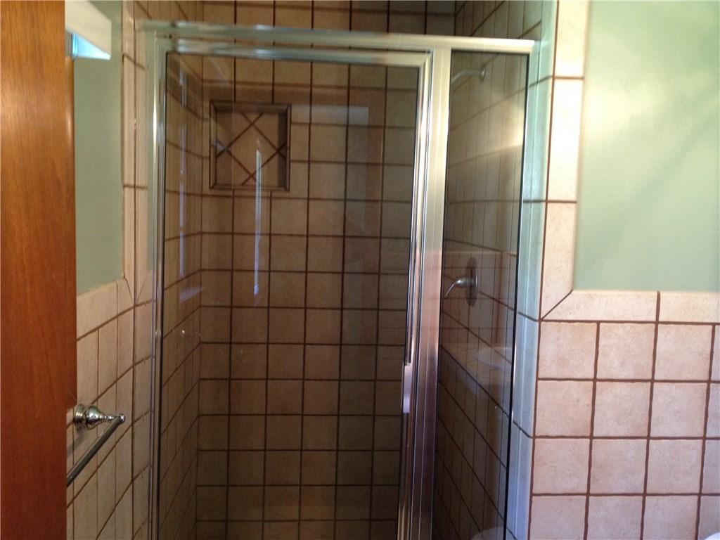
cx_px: 360
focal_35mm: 35
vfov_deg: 40.7
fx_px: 728
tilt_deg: -7.2
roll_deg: -0.9
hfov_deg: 52.6
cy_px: 270
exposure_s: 1/20
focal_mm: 4.28
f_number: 2.4
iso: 200
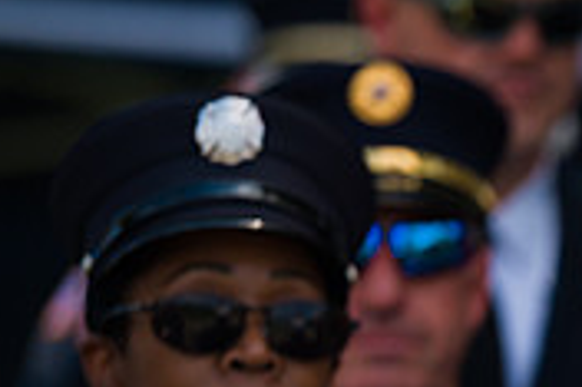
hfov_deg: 3.2
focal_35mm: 641
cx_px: 906
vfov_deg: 2.1
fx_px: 10353
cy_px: 526
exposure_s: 1/2500
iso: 200
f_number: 3.2
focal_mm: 195
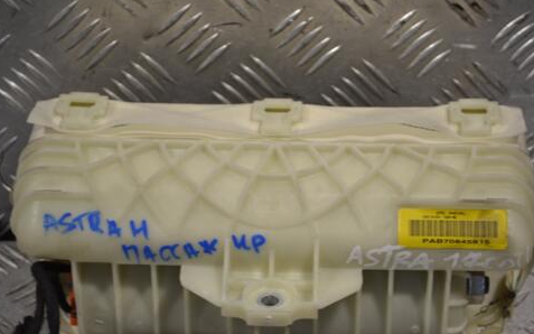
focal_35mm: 100
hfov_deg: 20.8
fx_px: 1455
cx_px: 271
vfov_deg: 13.1
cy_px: 219
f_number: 5.6
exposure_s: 1/40
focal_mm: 52
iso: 100
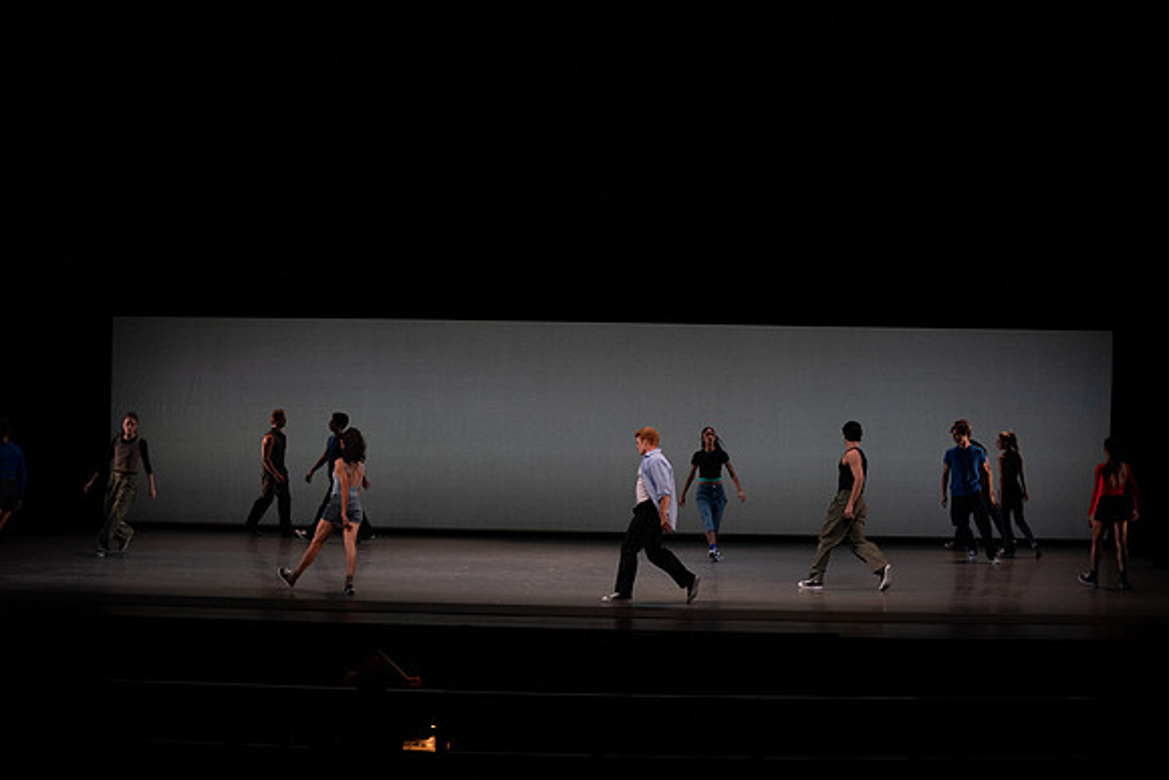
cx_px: 584
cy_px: 390
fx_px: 2273
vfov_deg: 19.5
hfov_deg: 28.8
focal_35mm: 70
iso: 4000
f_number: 9
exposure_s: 1/500
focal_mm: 70
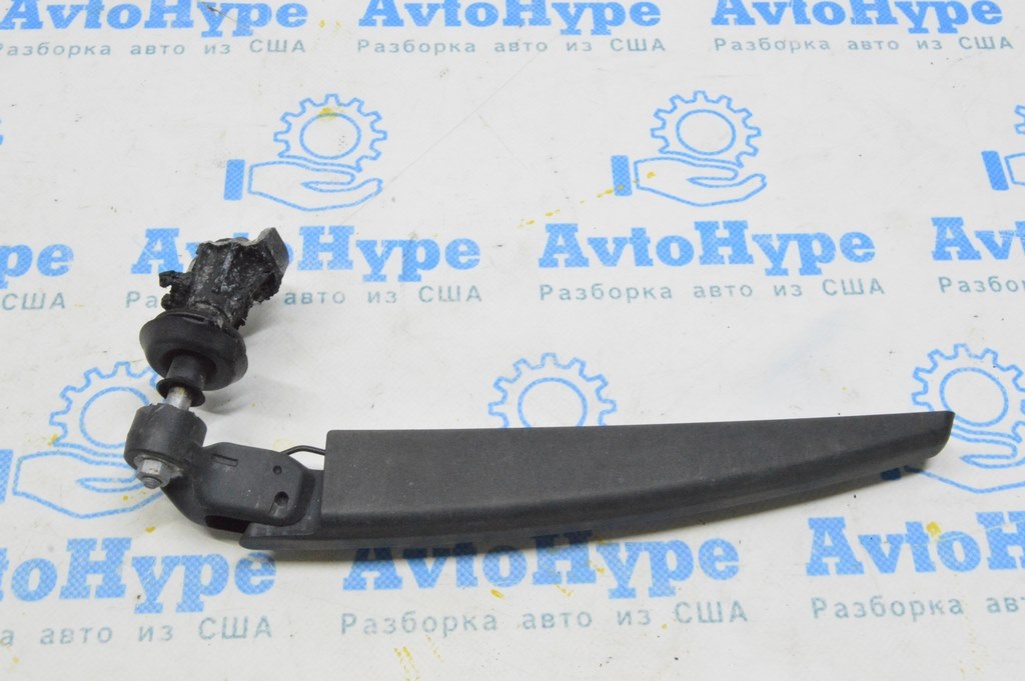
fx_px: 1280
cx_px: 512
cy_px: 340
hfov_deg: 43.6
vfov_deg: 29.8
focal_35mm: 45
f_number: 20
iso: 6400
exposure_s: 1/20
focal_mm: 30
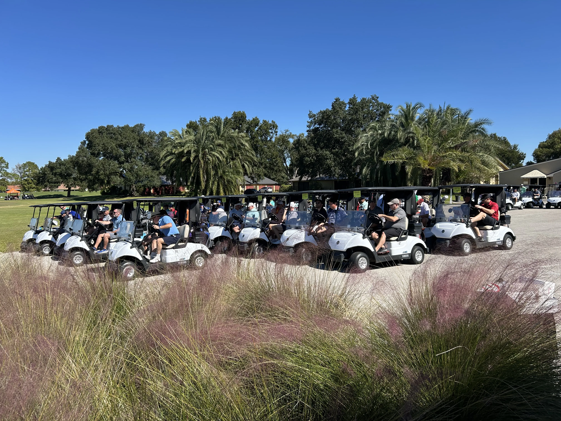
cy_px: 210
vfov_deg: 53.1
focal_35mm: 26
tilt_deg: -1.3
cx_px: 280
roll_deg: +0.3
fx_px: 421
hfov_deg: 67.3
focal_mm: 5.7
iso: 50
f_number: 1.5
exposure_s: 1/3257
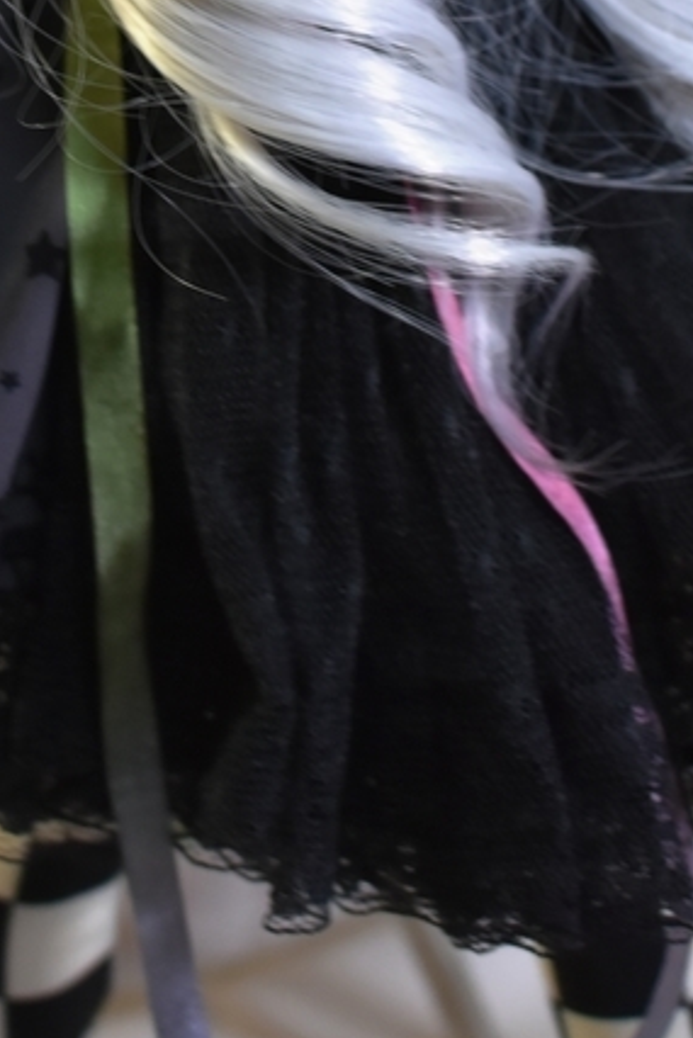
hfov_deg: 9.3
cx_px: 238
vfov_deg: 13.4
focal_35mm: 147
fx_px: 4253
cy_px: -355
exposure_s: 1/60
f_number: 3.5
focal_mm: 35
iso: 800
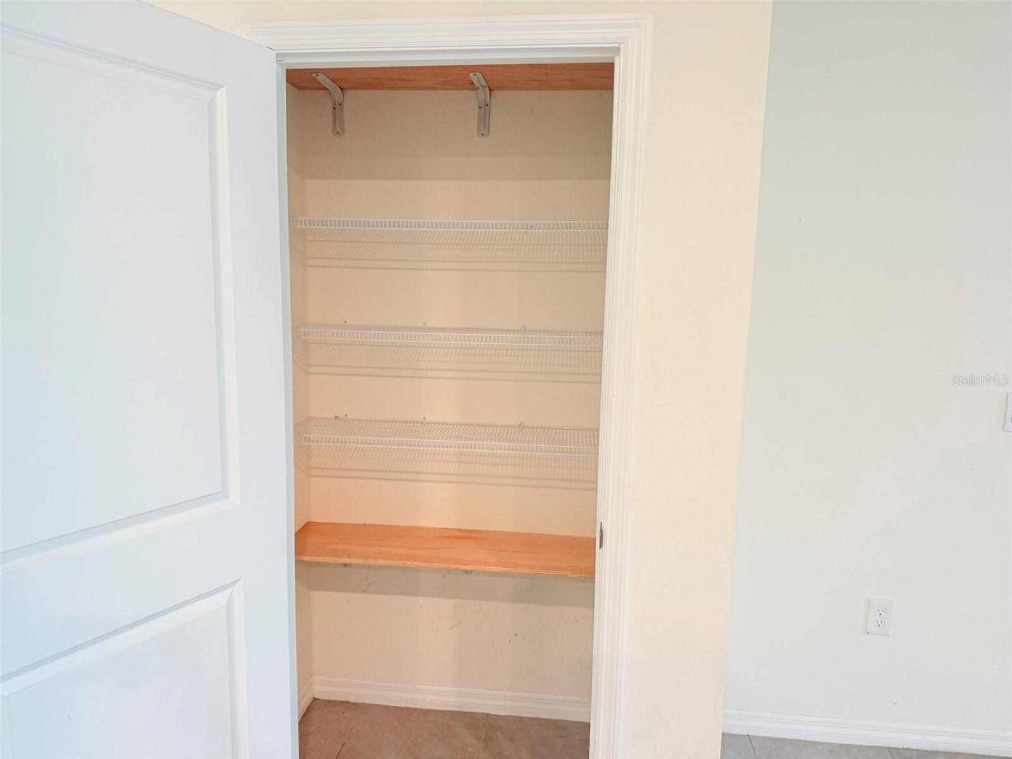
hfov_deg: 71.6
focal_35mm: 24
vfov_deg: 56.8
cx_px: 506
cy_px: 380
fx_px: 702
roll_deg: -1.1
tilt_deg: -7.7
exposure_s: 1/60
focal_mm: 6.76
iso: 160
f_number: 1.78
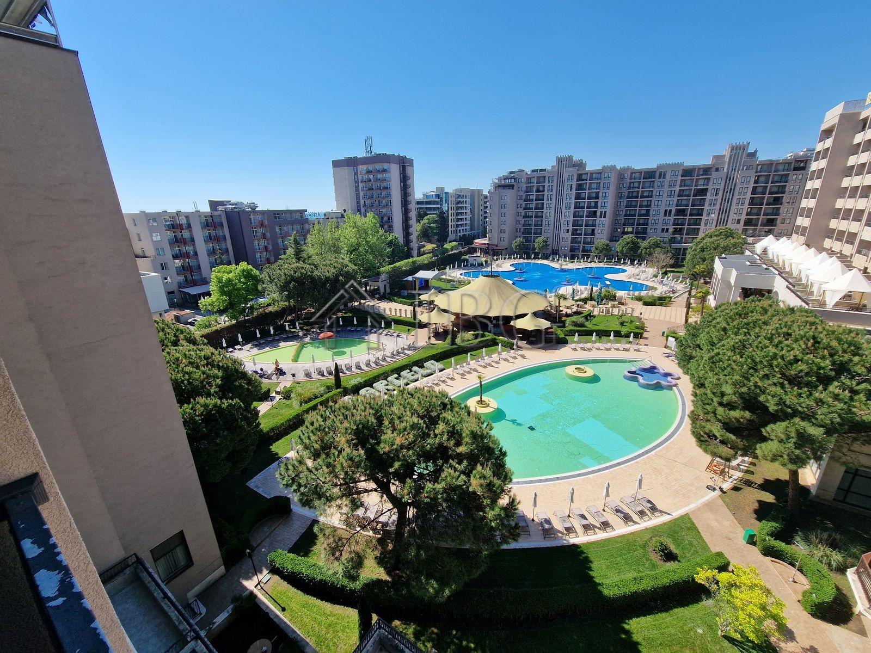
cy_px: 326
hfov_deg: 106.2
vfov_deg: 89.9
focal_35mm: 13
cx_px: 436
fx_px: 327
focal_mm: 2.2
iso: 50
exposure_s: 1/2232
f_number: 2.2
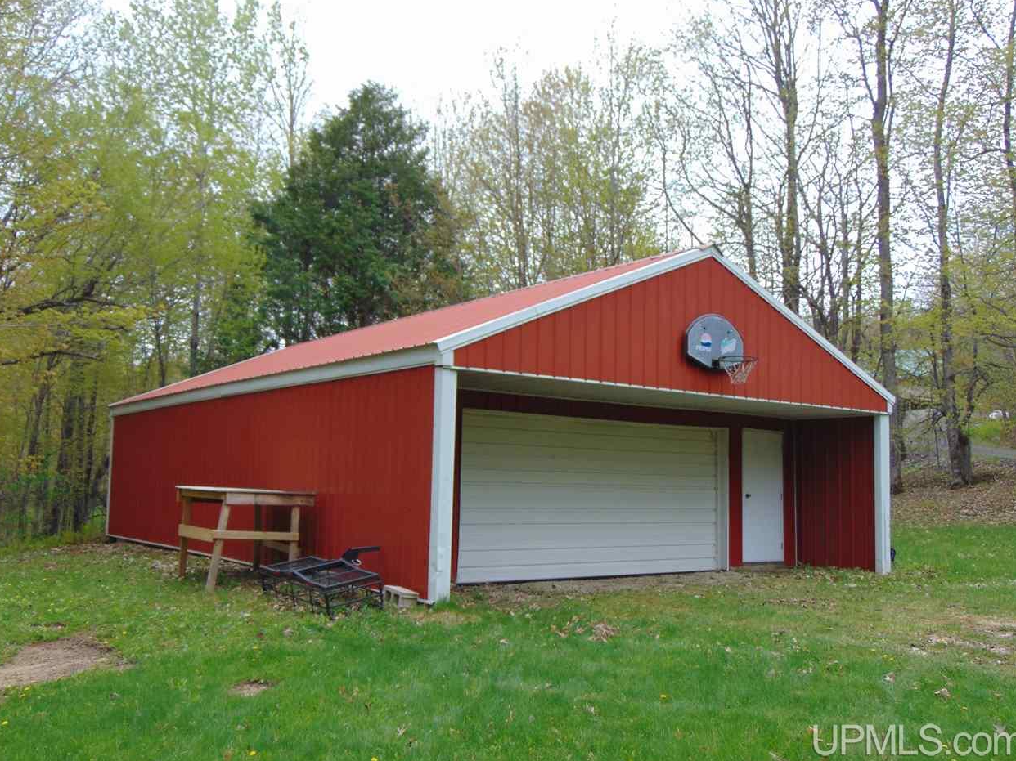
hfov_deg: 54.0
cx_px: 515
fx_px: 998
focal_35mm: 34
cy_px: 389
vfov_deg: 41.8
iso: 80
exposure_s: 1/250
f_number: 3.2
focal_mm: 5.8
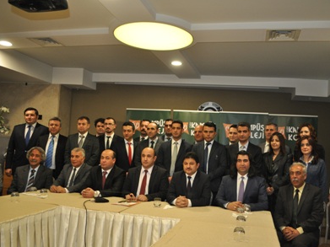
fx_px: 314
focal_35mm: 33
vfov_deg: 42.9
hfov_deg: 55.2
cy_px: 125
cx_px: 183
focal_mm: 20
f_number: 3.8
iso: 800
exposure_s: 1/60
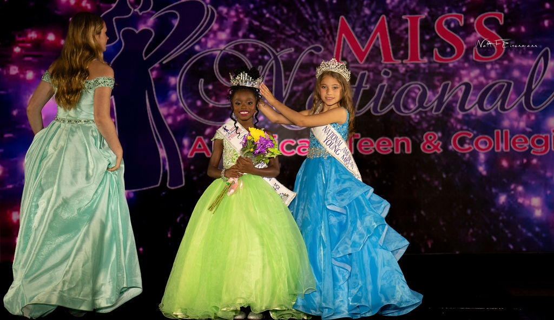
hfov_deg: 9.7
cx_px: 277
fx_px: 3278
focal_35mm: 222
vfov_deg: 5.6
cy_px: 164
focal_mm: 200
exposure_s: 1/250
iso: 400
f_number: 3.5
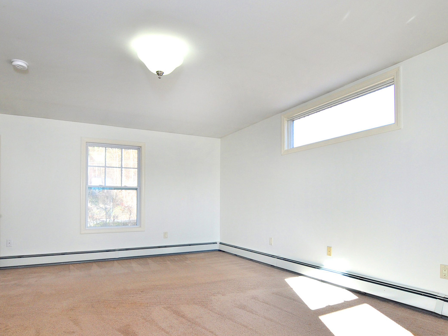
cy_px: 201
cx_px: 215
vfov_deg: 65.4
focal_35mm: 20
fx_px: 259
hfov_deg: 81.7
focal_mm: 10
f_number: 5
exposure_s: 1/125
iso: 250
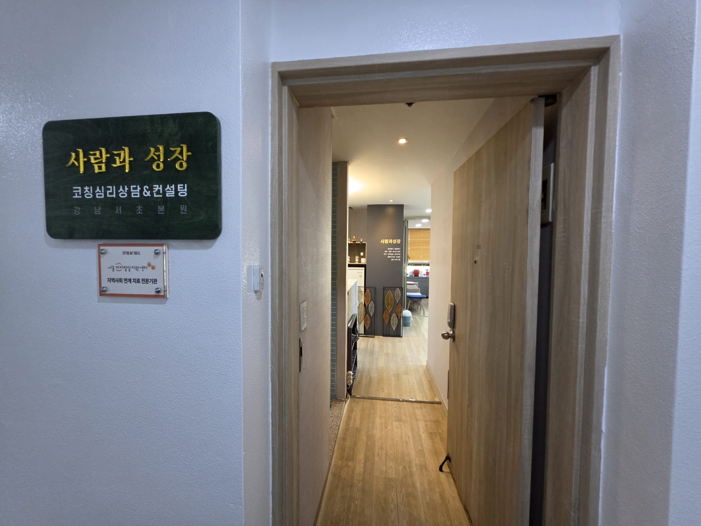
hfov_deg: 106.2
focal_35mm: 13
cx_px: 350
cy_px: 263
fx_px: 263
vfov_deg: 89.9
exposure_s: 1/120
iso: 250
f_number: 1.9
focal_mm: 2.2
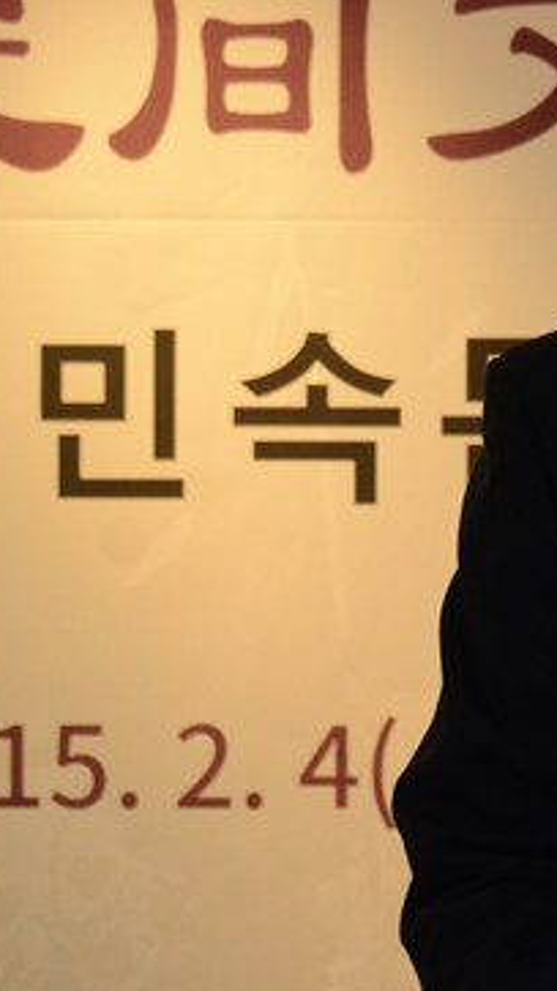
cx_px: 942
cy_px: 393
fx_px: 6122
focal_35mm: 233
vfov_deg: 9.3
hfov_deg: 5.1
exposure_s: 1/30
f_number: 5
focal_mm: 72
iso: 1600
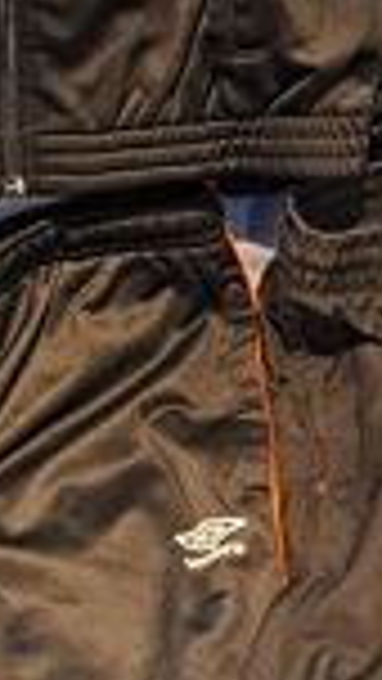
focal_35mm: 125
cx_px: -157
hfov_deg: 9.5
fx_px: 2250
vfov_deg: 17.1
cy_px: 500
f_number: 1.8
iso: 640
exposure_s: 1/25
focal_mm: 4
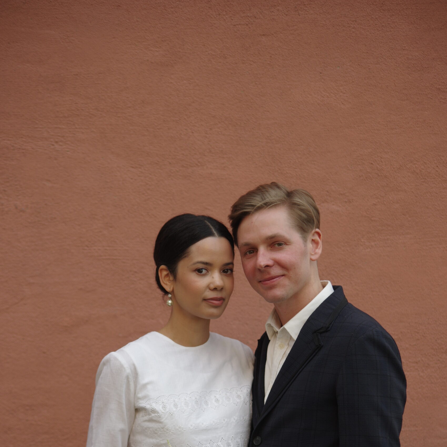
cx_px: 225
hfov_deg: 11.0
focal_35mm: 159
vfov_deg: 11.0
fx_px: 2323
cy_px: 333
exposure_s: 1/250
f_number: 2.8
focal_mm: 83
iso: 200
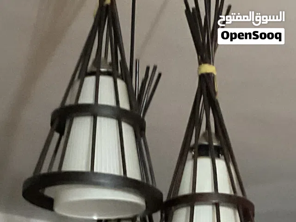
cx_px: 148
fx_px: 248
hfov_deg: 61.7
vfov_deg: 48.2
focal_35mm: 29
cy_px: 111
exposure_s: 1/20
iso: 500
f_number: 1.8
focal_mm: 3
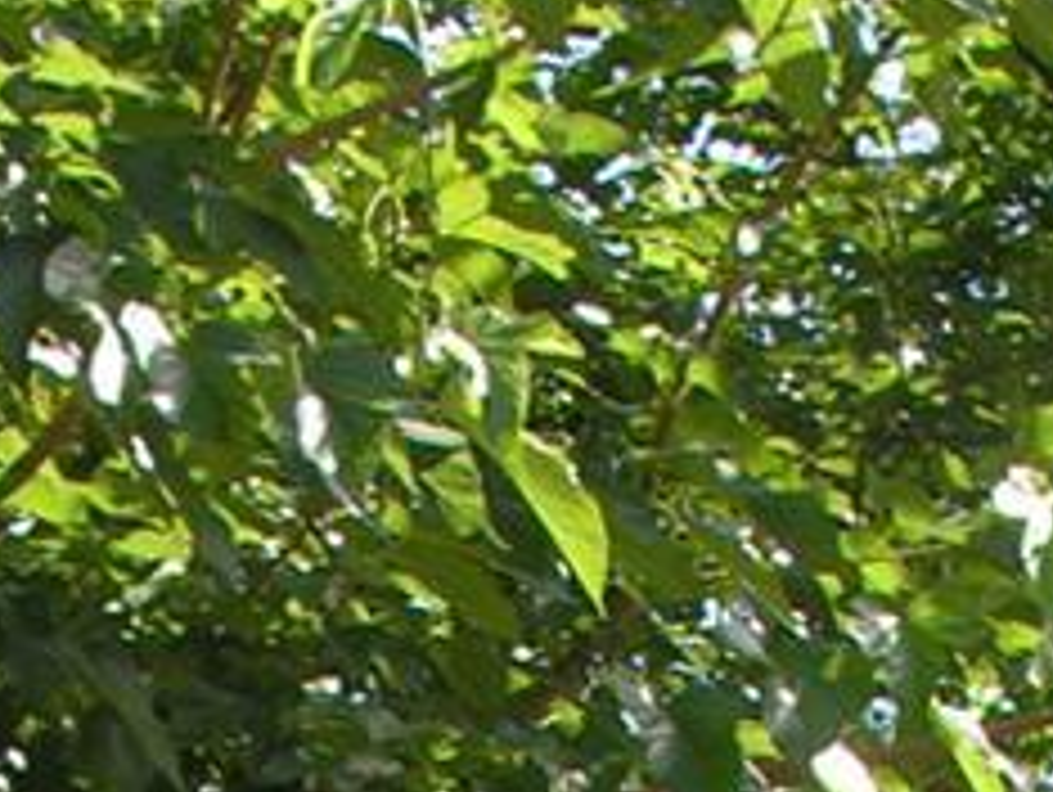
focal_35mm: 224
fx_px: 6821
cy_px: 2282
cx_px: 108
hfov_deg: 8.8
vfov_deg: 6.2
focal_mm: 8.9
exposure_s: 1/125
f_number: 4.5
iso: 50
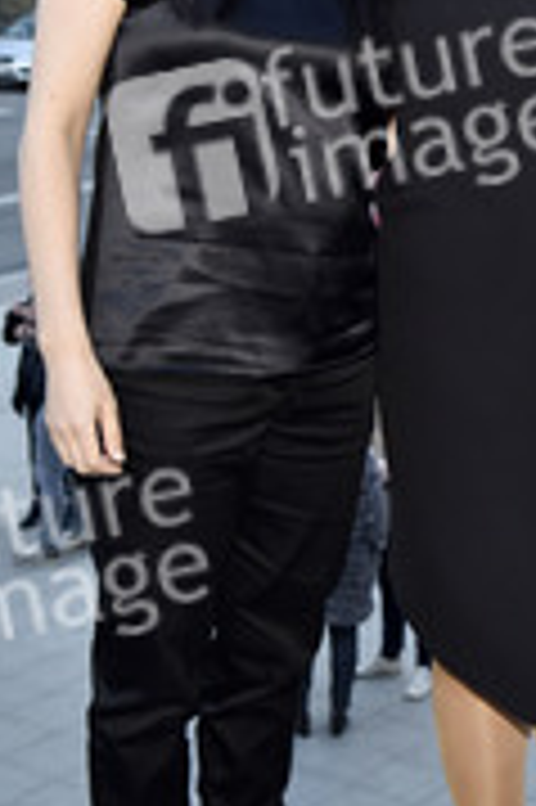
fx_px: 1902
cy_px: 351
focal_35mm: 85
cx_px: 468
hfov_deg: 15.9
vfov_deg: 23.9
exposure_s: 1/125
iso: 1000
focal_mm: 38
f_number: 5.6
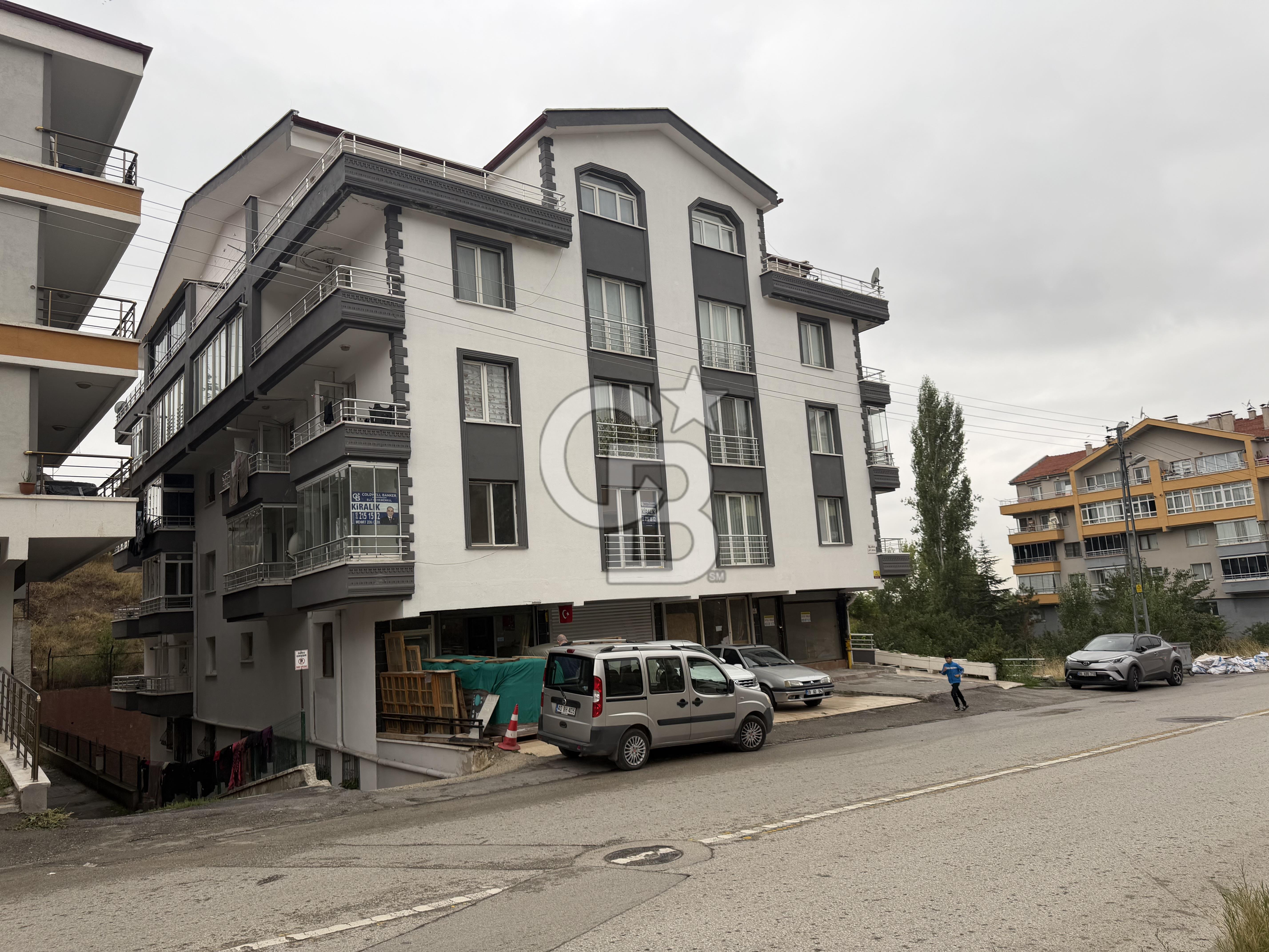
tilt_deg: +8.7
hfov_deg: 71.6
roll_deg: +4.2
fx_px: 880
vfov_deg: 56.8
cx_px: 634
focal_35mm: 24
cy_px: 476
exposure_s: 1/722
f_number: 1.78
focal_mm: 6.76
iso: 80
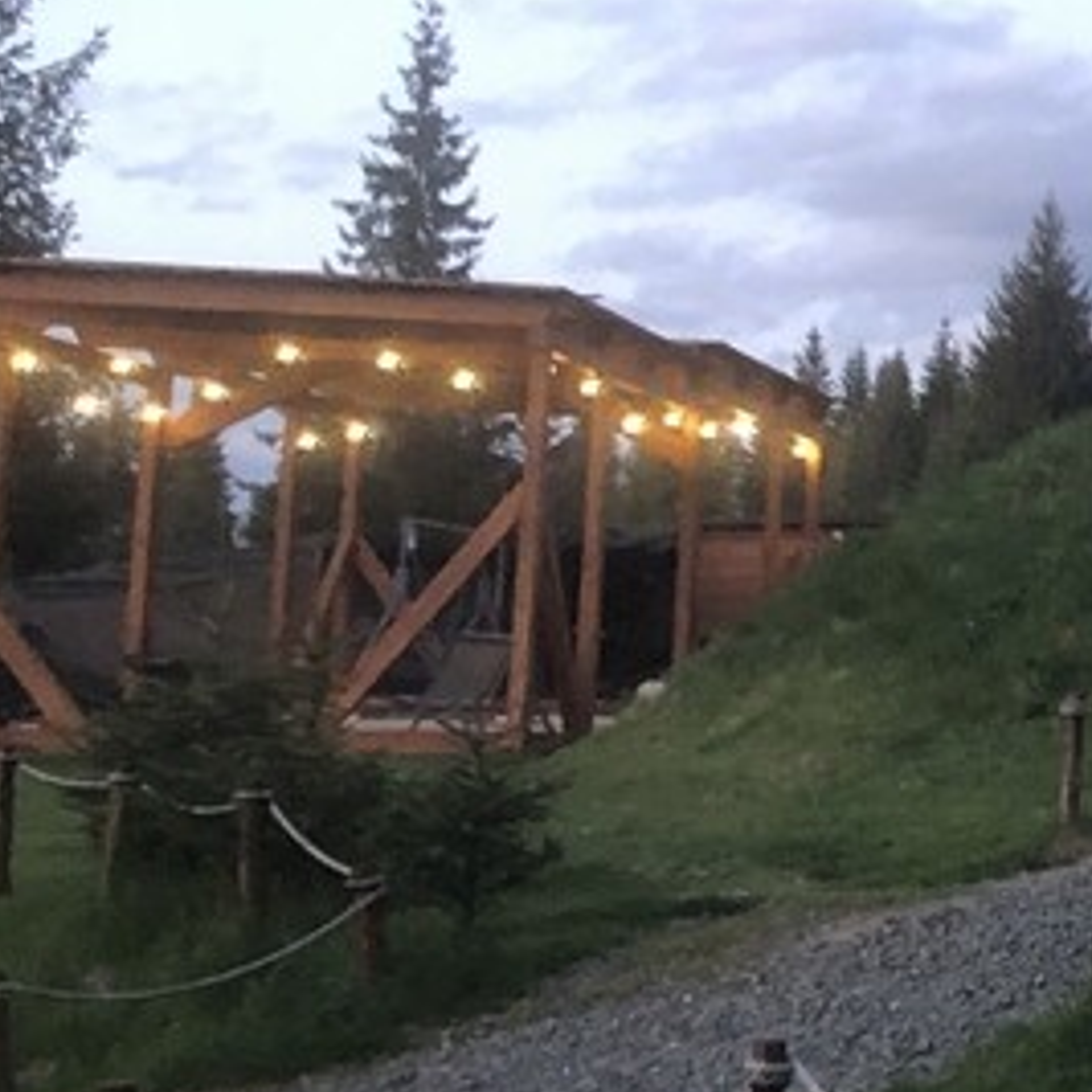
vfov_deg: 18.2
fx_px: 3391
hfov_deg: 15.5
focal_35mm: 95
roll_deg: -0.7
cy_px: 360
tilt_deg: +6.1
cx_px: 2012
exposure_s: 1/8
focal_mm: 4
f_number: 1.8
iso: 100
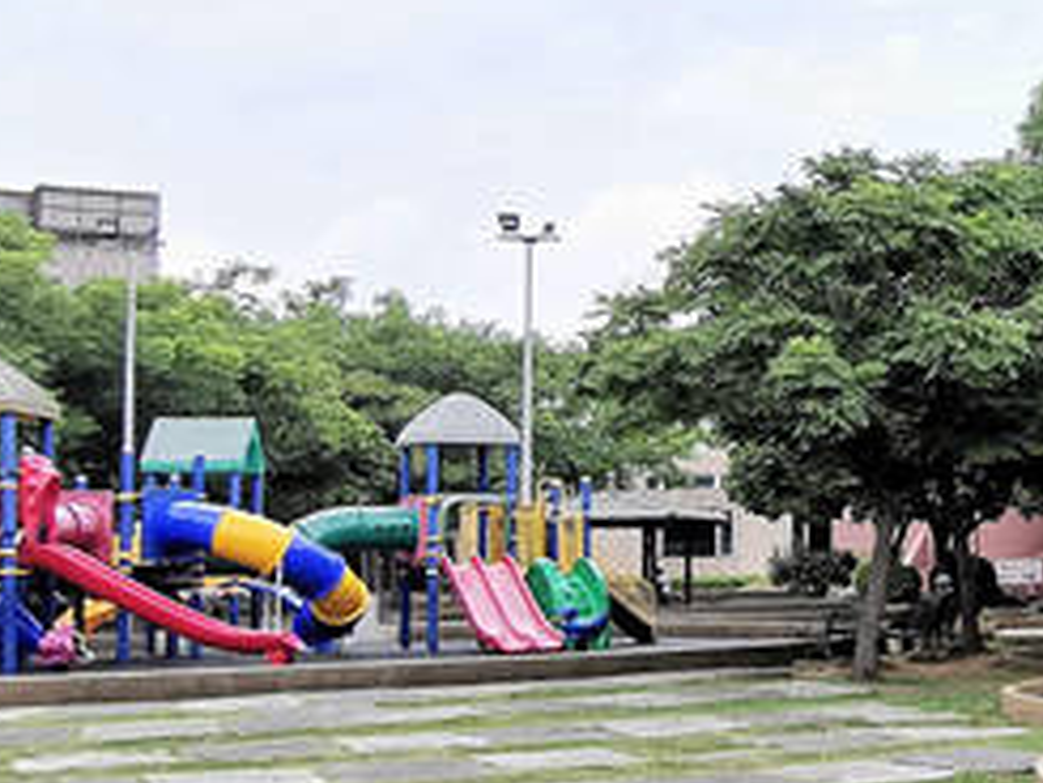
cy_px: 421
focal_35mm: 71
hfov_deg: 23.5
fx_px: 2140
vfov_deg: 20.7
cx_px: 1430
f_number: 2.2
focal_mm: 2.26
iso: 50
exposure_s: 1/327
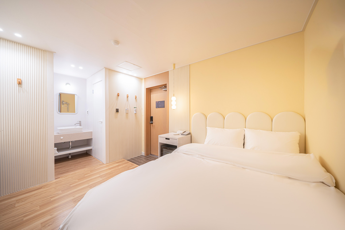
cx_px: 172
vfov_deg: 90.0
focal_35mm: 12
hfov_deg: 112.6
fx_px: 115
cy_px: 115
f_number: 10
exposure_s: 1
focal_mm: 12
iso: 100
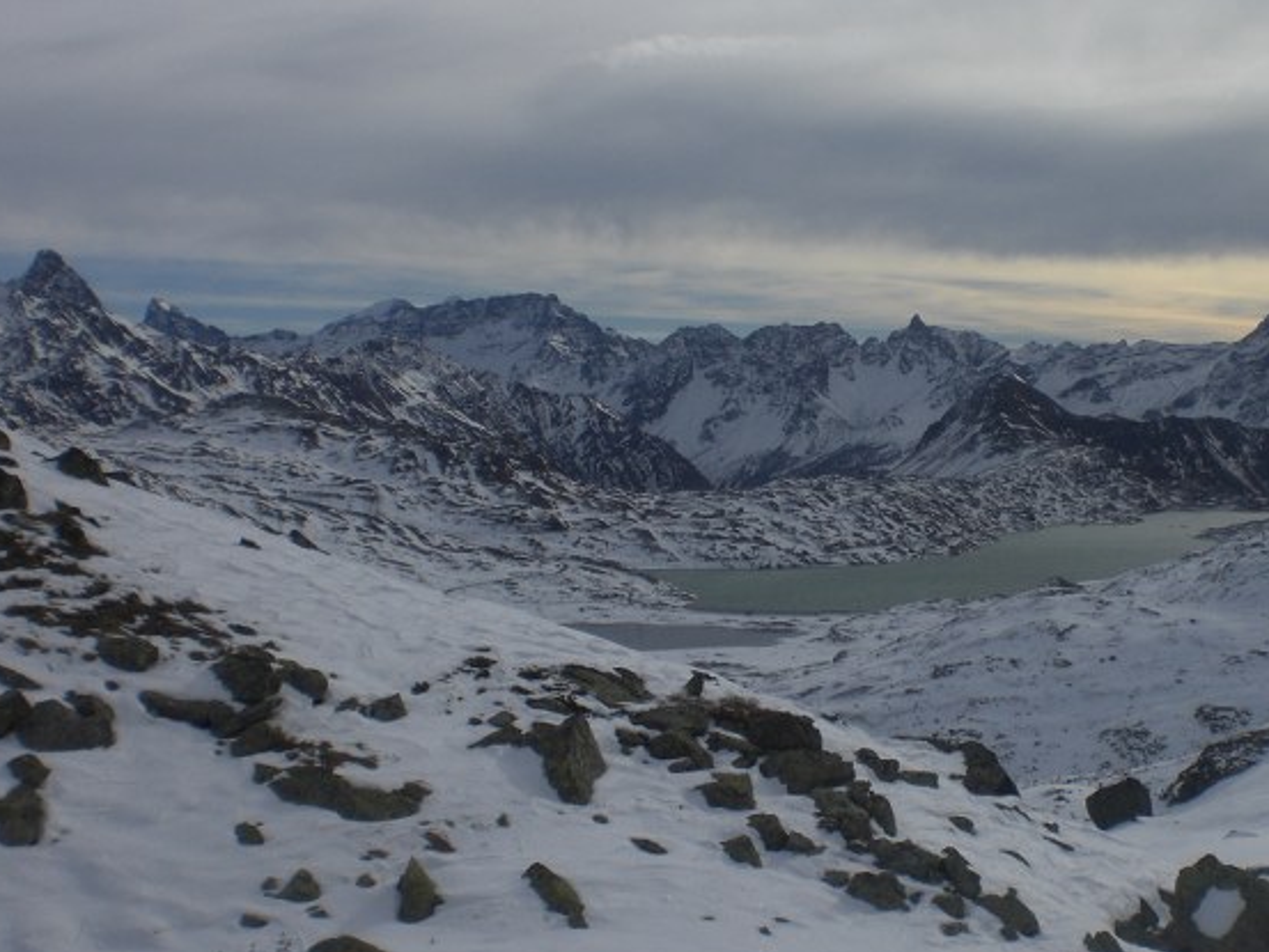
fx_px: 2017
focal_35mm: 55
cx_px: 760
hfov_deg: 34.8
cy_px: 537
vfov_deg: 26.5
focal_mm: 6.3
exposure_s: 1/1000
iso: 50
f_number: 4.4
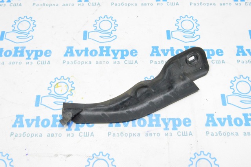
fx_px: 272
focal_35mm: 39
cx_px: 126
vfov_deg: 34.1
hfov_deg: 49.6
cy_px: 84
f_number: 20
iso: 6400
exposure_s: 1/15
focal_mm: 26
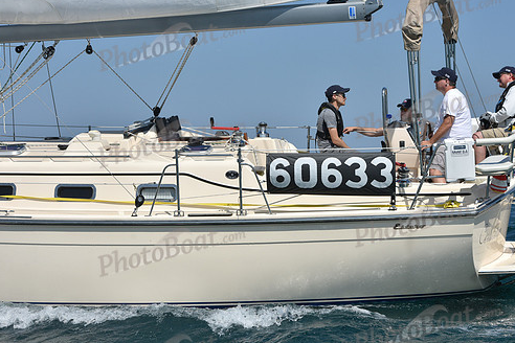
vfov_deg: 11.6
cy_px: 180
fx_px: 1688
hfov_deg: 17.3
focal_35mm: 118
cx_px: 300
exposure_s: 1/1600
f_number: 8
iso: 250
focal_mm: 100
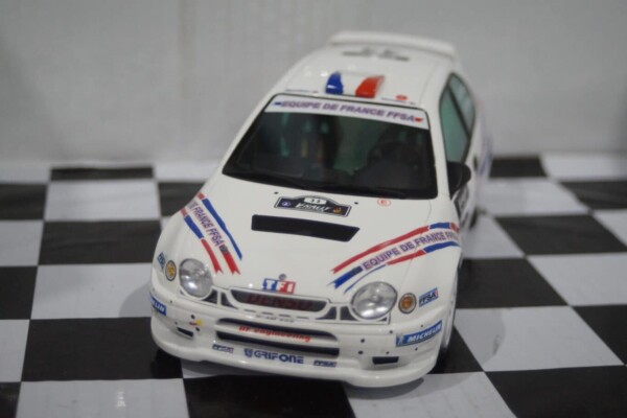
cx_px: 314
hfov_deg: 29.9
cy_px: 209
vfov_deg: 20.2
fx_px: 1176
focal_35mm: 68
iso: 2500
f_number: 4.5
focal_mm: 45
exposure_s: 1/160
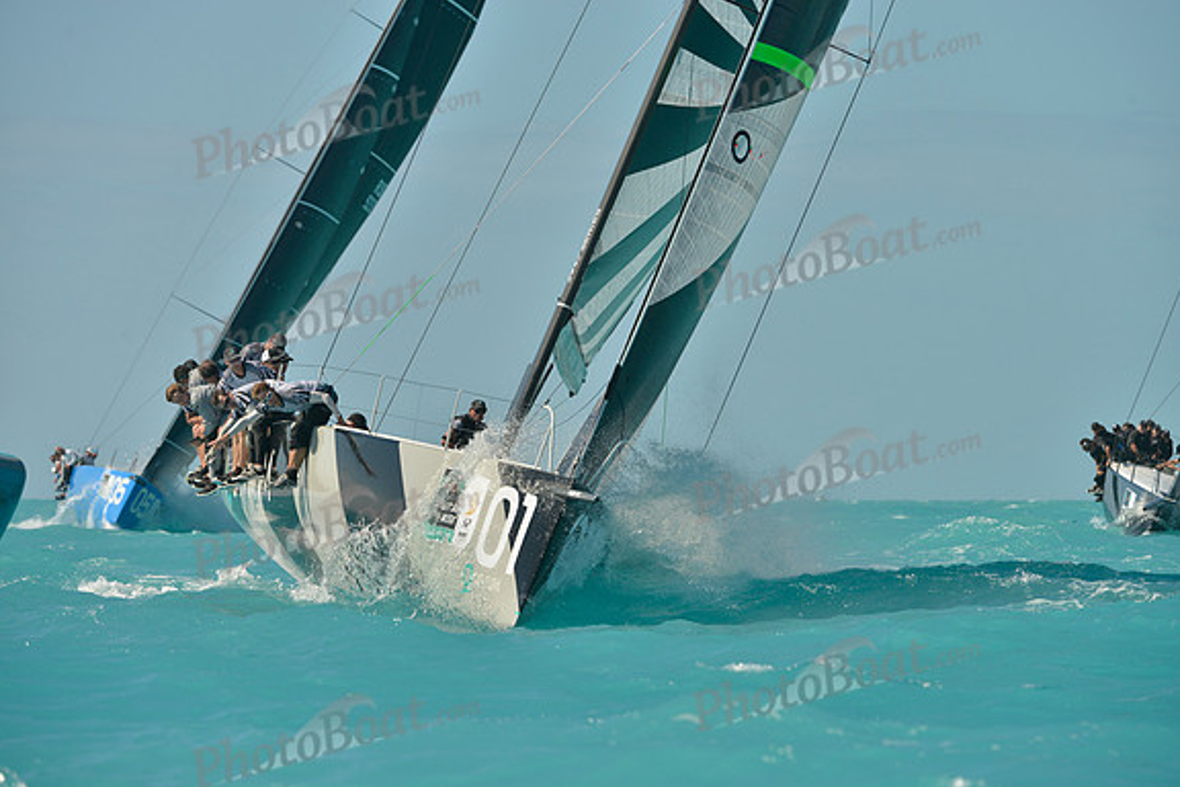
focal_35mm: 292
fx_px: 9570
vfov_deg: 4.7
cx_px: 588
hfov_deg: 7.1
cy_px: 392
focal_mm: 290
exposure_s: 1/1250
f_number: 8
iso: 280
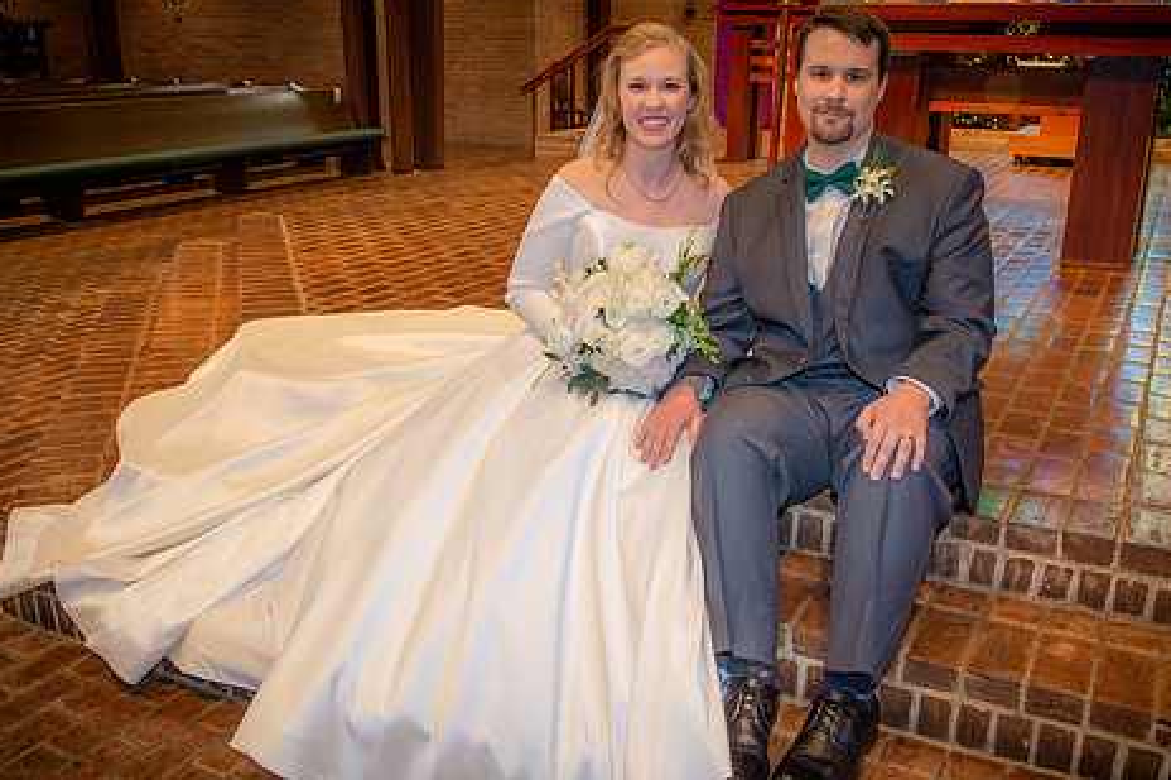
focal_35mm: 35
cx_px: 611
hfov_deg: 54.4
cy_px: 422
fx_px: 1138
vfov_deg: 37.8
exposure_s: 1/125
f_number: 5
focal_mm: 28
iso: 1600
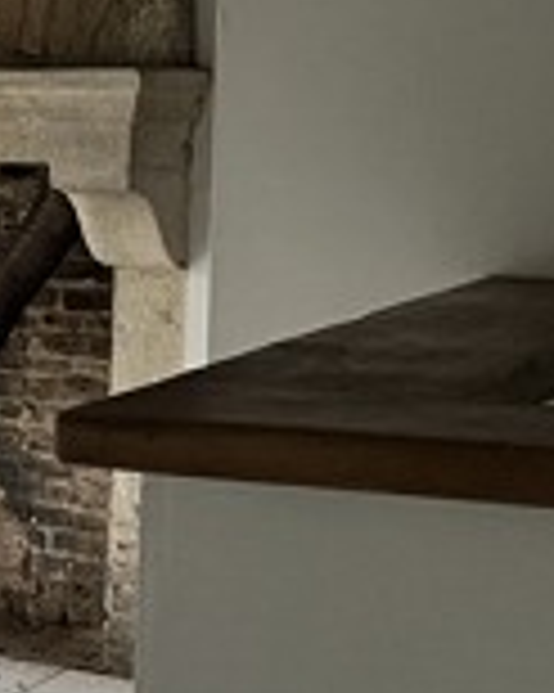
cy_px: 378
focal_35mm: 132
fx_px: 2708
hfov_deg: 10.1
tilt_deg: -7.7
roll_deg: +1.6
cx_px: -784
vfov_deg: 14.6
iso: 400
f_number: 1.6
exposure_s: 1/60
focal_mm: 5.1
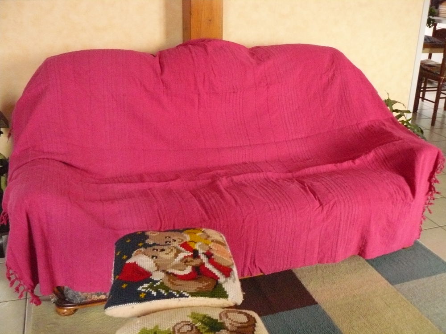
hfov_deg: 51.4
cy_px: 167
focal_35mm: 36
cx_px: 223
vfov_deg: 39.7
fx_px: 464
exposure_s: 1/15
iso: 800
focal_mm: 6
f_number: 2.8
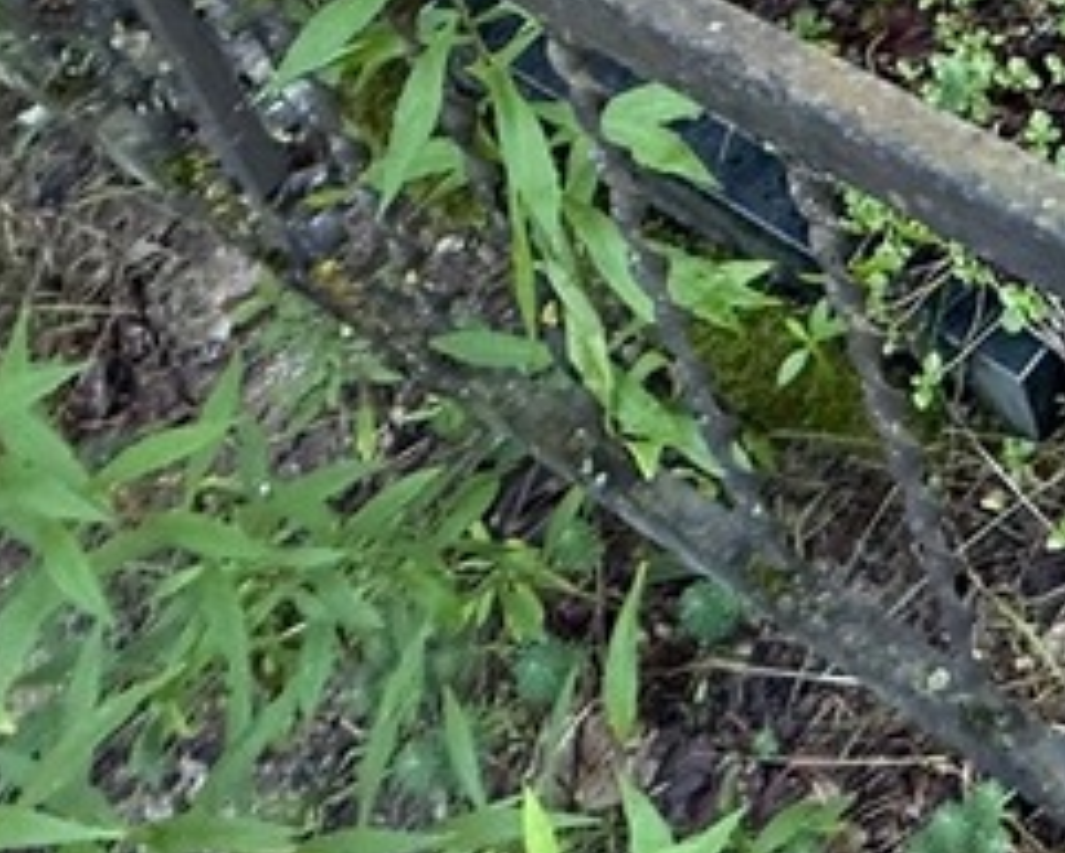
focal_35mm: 58
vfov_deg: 22.0
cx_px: 1401
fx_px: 1829
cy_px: -407
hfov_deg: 27.0
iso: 160
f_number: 2.2
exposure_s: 1/99
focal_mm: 2.22
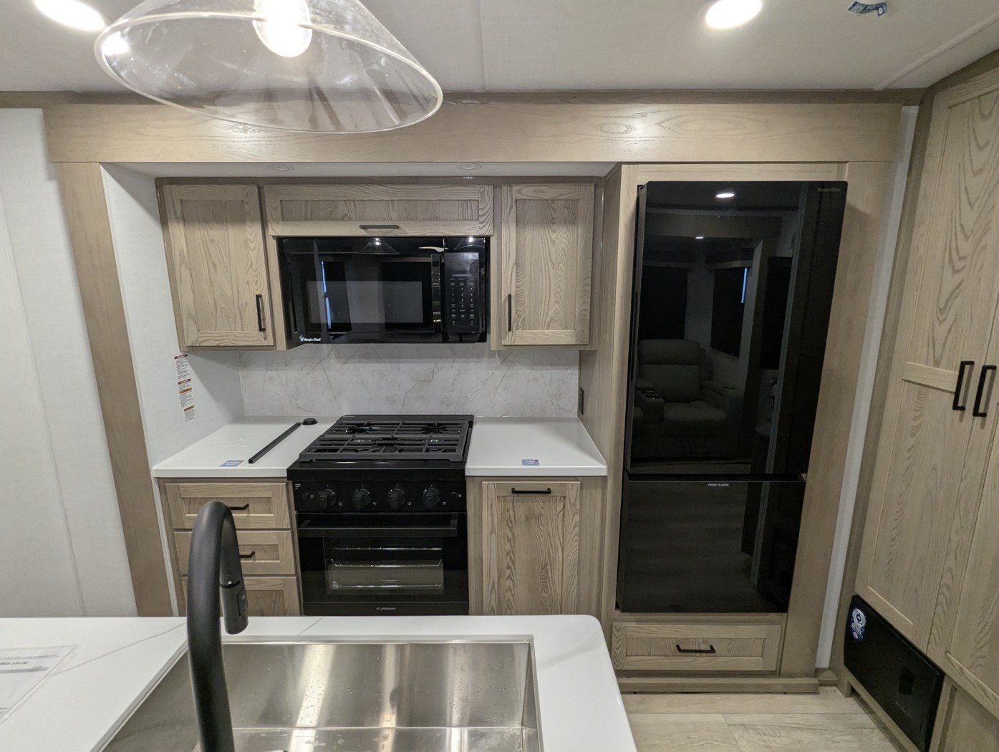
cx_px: 500
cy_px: 376
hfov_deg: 94.4
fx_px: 462
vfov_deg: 78.2
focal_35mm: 16
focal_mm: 2.35
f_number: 2.2
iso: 181
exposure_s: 1/65.1
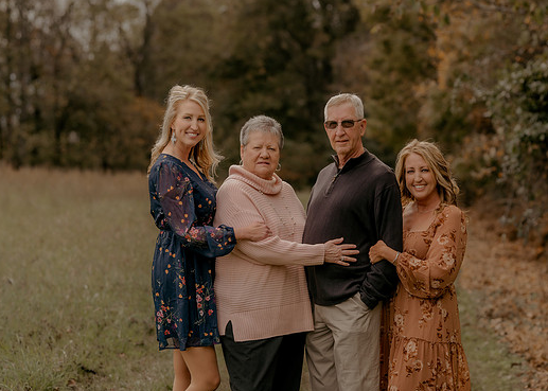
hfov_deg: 20.0
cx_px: 279
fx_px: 1556
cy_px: 216
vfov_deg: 14.3
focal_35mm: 100
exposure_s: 1/800
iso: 125
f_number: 2.8
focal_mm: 85
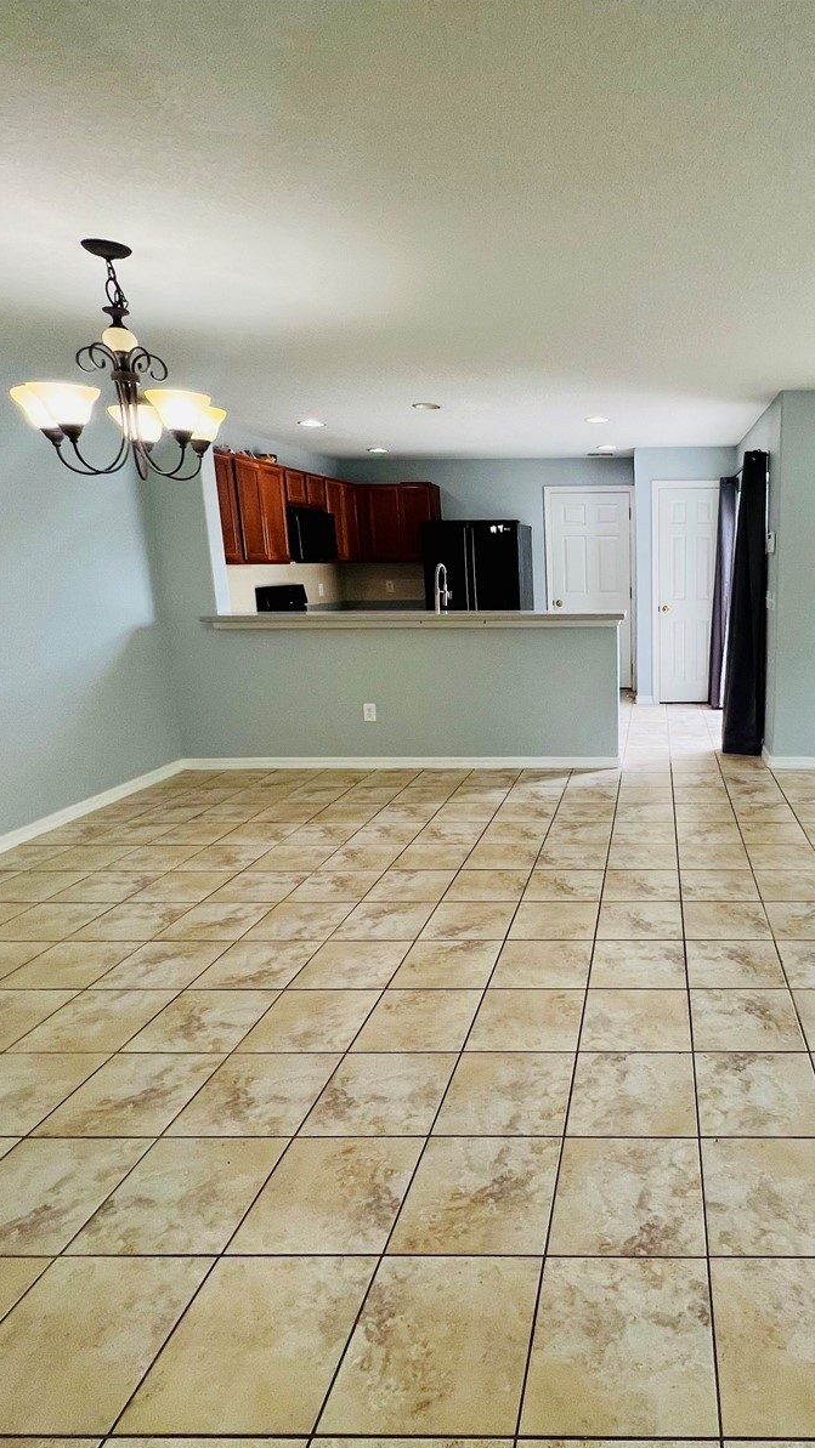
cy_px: 726
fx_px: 730
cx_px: 649
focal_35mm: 19
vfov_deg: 89.6
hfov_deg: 54.5
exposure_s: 1/120
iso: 80
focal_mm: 1.57
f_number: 1.8
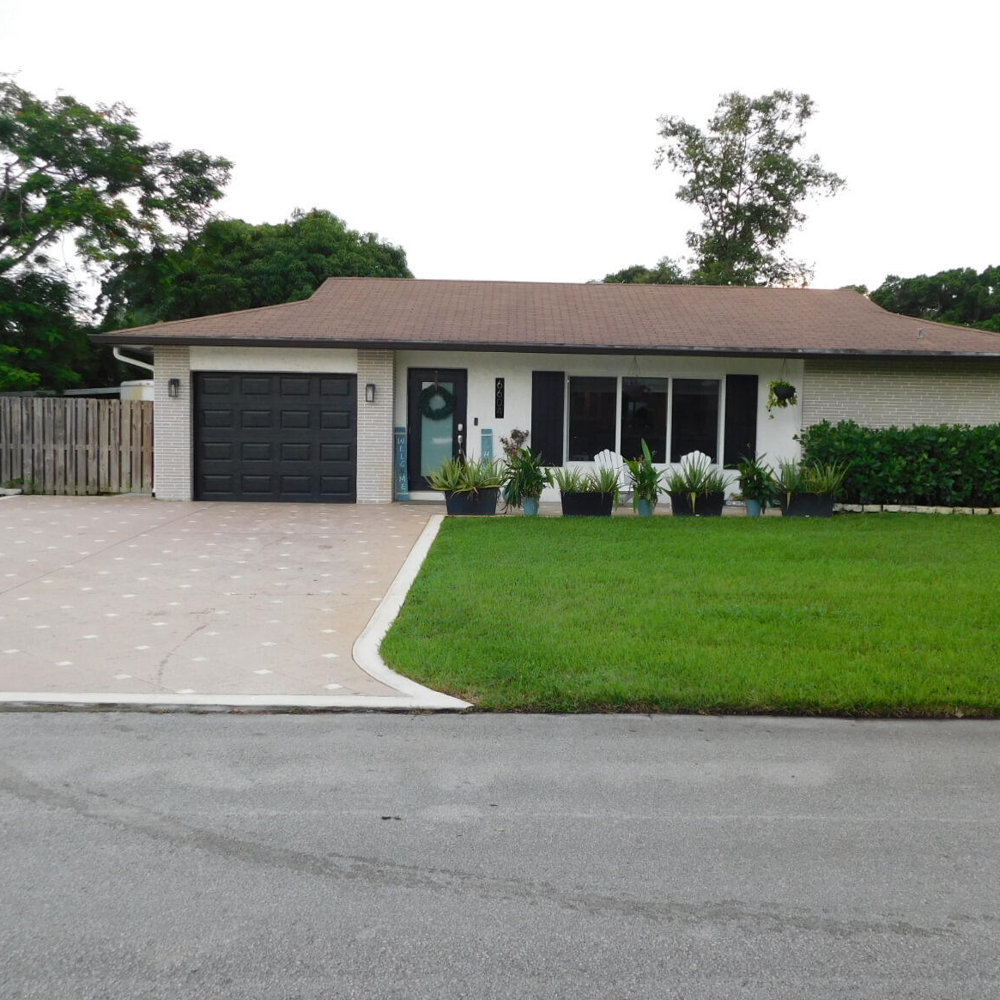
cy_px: 512
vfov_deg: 48.4
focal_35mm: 34
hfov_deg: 48.4
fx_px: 1111
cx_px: 553
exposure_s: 1/100
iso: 125
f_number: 3.2
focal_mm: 4.9
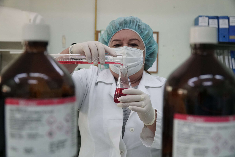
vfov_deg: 34.2
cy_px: 78
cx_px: 118
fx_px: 255
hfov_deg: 49.6
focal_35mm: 39
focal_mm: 26
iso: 2500
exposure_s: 1/200
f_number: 4
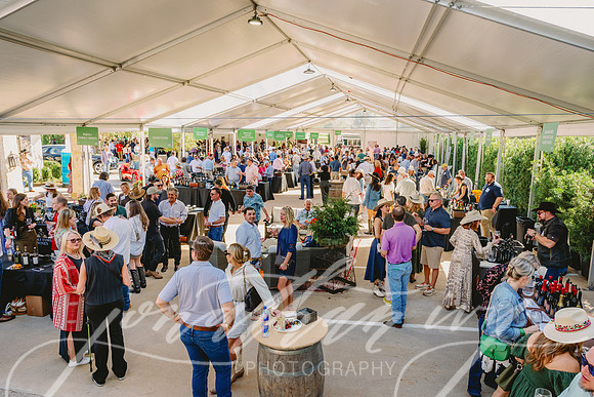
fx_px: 409
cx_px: 297
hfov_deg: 72.0
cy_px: 198
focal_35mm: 25
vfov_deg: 51.7
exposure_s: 1/320
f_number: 5.6
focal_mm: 24
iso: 500
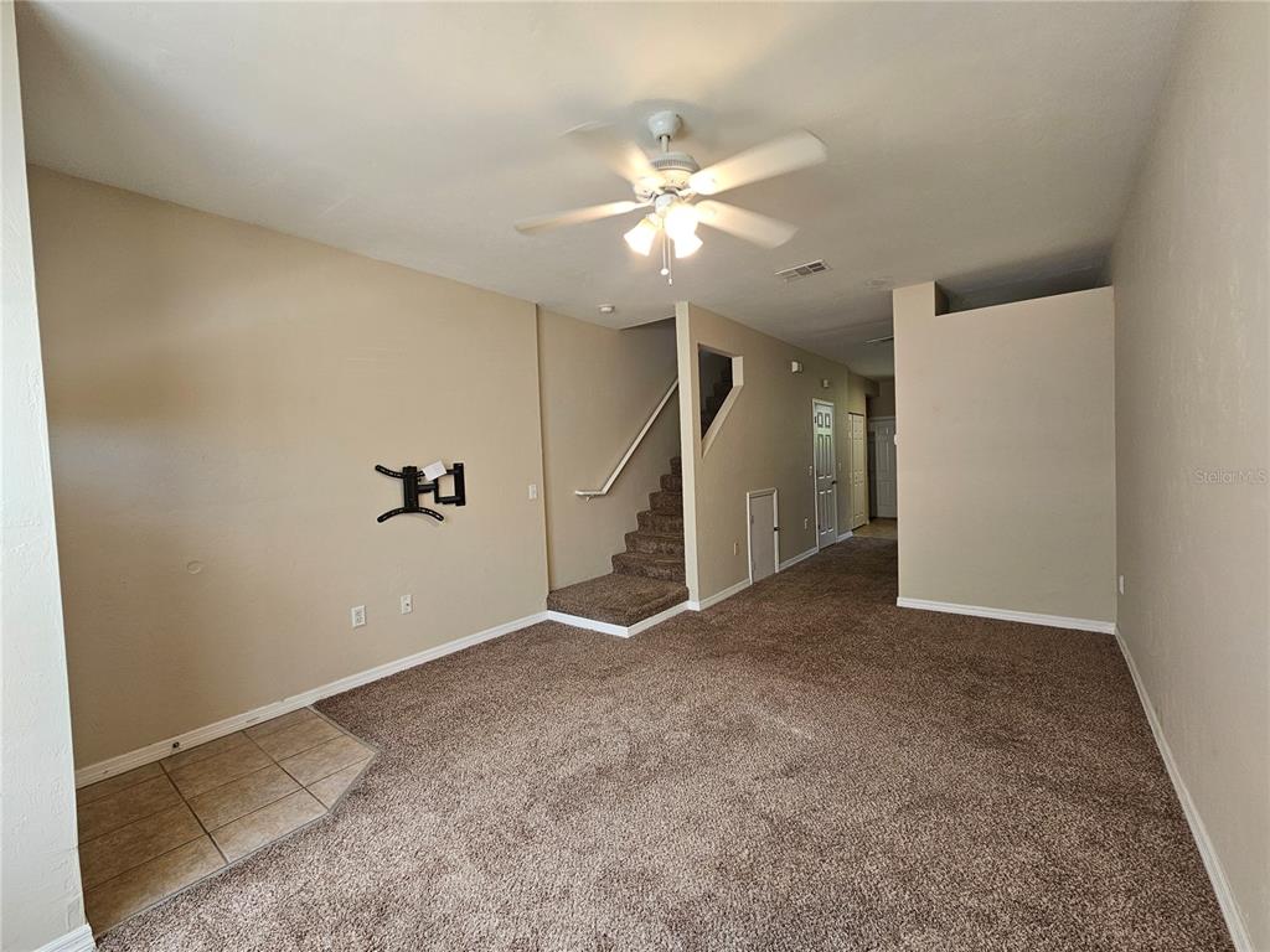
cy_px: 476
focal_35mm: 13
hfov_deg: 106.2
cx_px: 635
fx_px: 477
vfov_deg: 89.9
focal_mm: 2.2
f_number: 2.2
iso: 64
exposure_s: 1/60
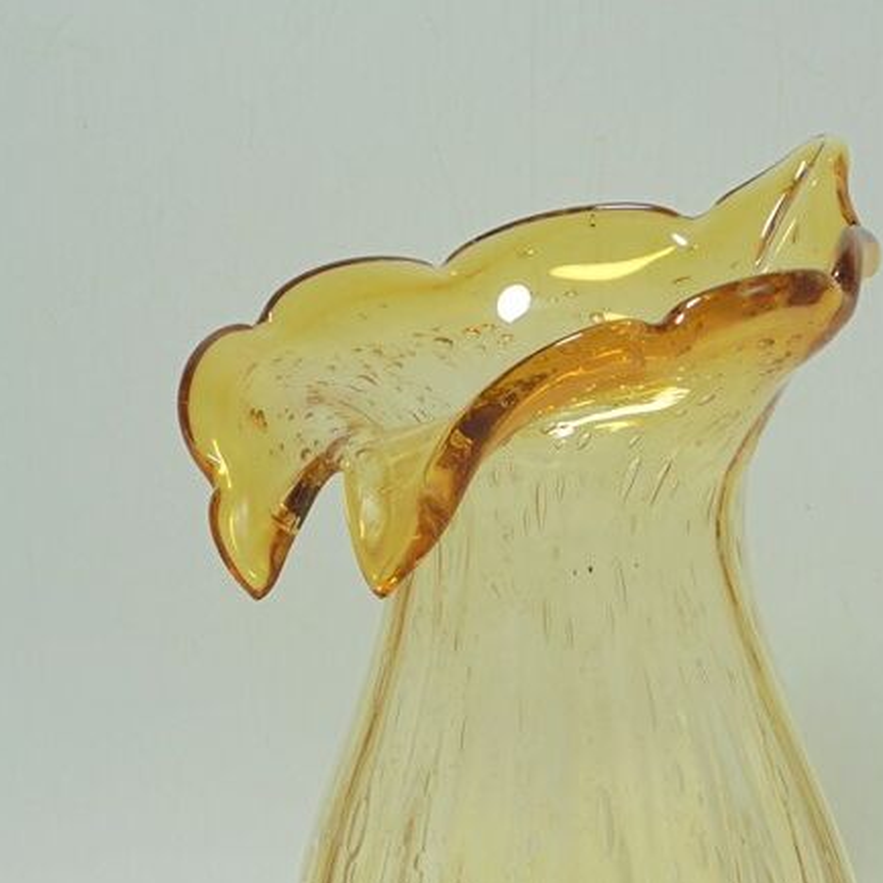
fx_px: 2597
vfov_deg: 19.2
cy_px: 671
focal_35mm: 90
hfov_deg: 19.2
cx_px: 582
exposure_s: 1/60
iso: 100
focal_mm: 8.9
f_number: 4.8
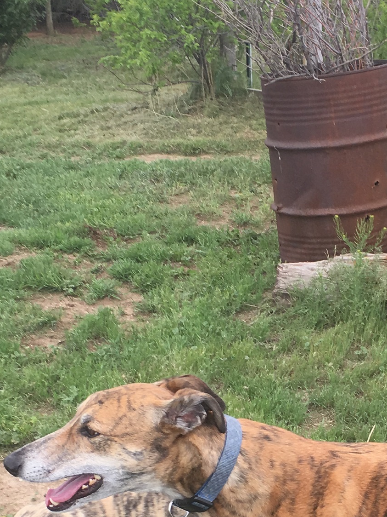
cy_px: 414
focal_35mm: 78
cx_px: 289
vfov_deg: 24.6
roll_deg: +1.7
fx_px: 1163
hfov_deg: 18.8
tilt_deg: -19.9
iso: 25
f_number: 2.2
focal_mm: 4.15
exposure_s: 1/282
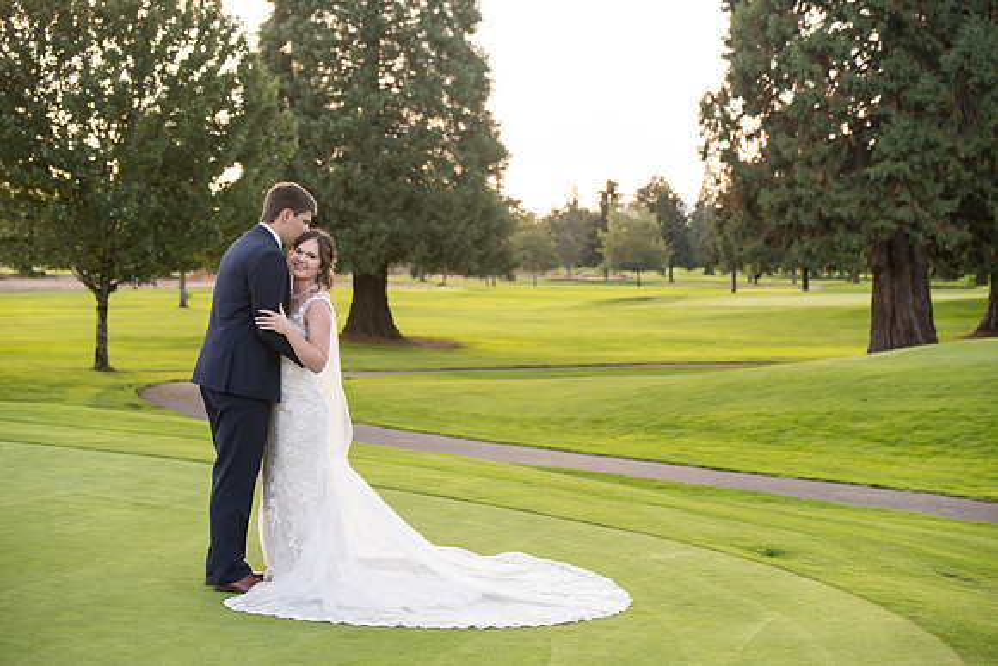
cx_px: 499
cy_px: 333
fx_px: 1941
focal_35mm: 70
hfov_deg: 28.8
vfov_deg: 19.5
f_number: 4
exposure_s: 1/320
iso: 320
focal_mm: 70
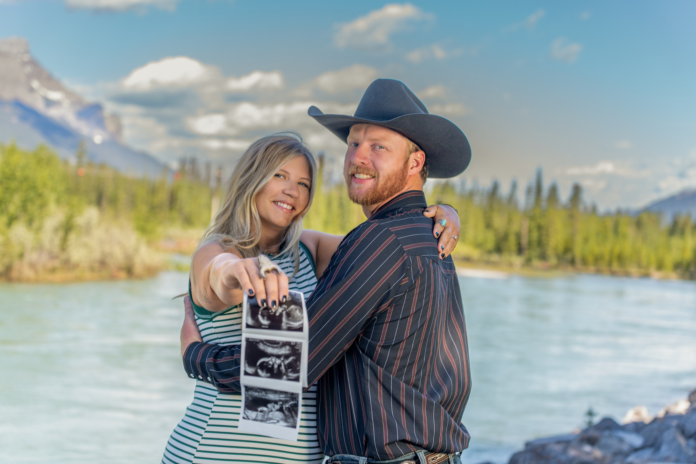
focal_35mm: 57
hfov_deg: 35.1
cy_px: 232
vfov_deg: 23.8
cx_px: 348
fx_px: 1102
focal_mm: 57
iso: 160
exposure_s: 1/250
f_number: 3.2
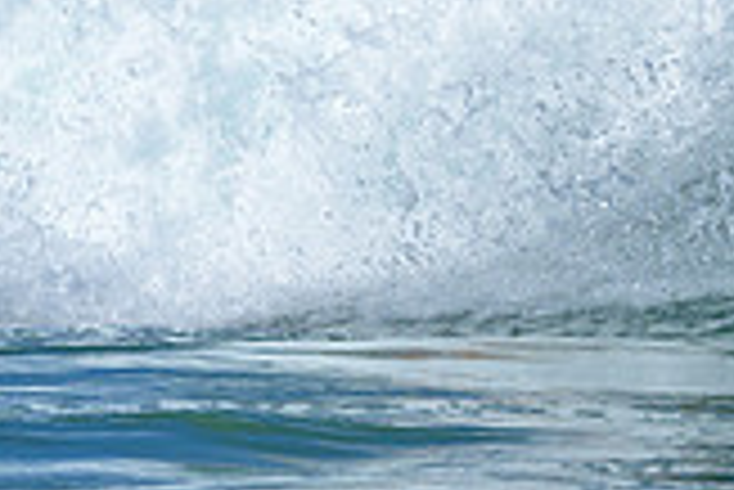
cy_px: -70
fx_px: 58118
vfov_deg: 0.5
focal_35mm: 2848
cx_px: 689
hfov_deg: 0.7
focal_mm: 800
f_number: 6.3
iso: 250
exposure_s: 1/2500
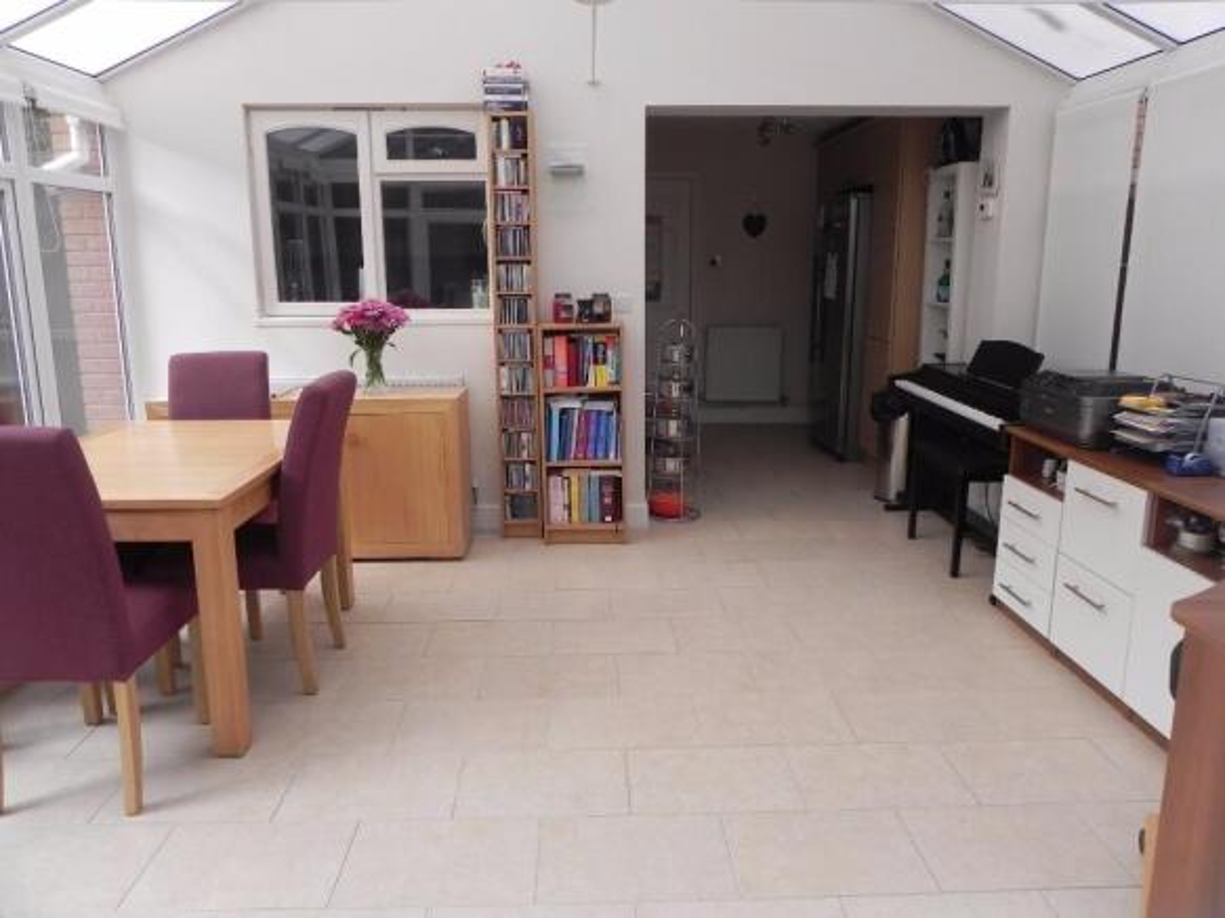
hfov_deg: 67.3
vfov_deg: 53.0
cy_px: 459
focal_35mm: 26
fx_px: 920
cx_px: 612
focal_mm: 4.6
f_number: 4.5
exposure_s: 1/121
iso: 160
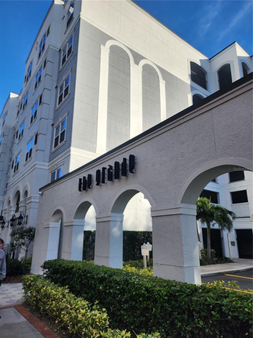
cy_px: 169
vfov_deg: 73.9
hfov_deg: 58.9
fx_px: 224
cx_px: 126
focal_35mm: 23
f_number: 1.8
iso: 12
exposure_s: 1/876
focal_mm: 6.4
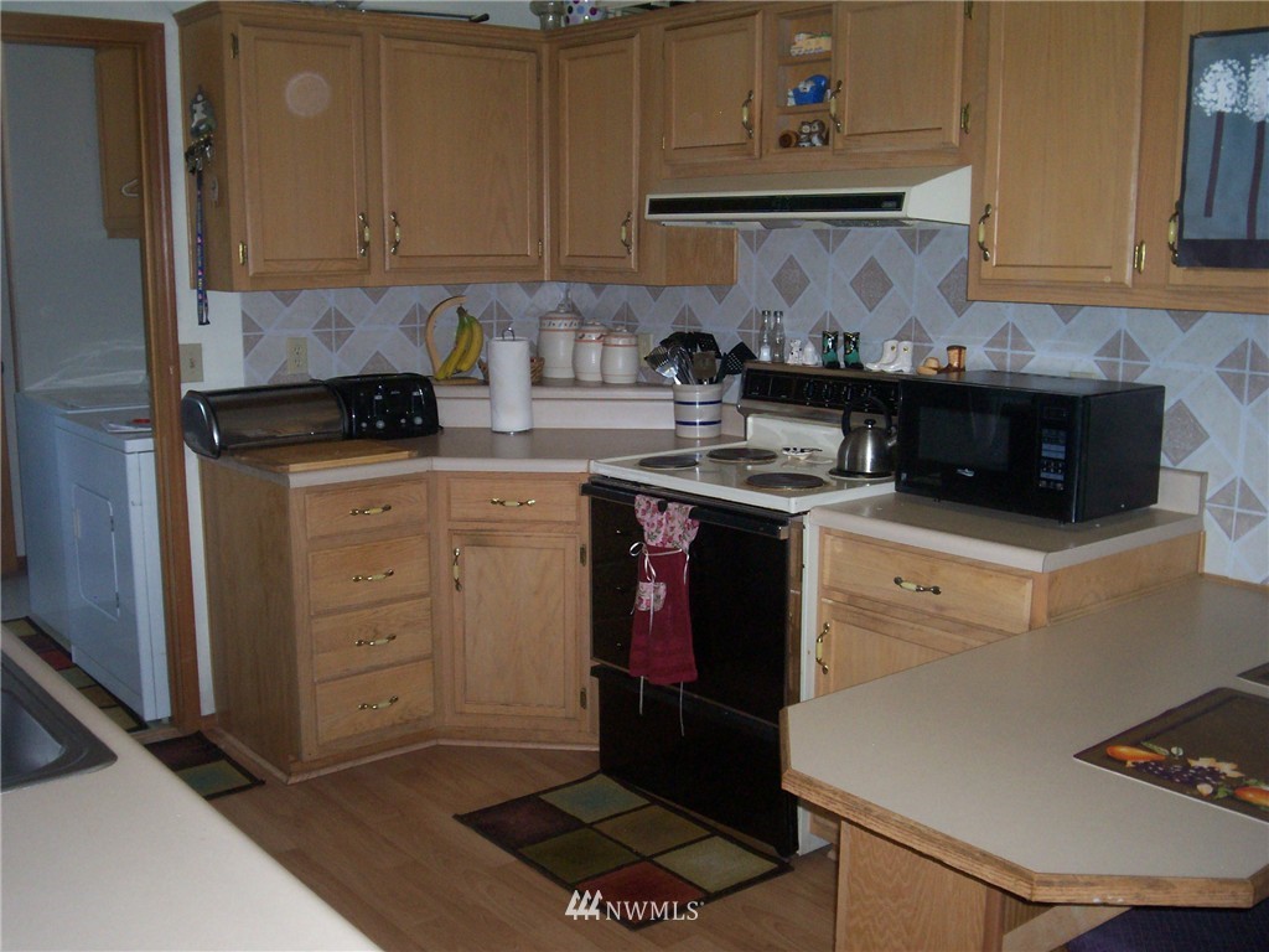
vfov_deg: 39.7
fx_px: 1320
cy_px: 476
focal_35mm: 36
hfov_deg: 51.4
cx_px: 634
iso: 140
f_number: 4.5
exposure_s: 1/64
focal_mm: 5.9
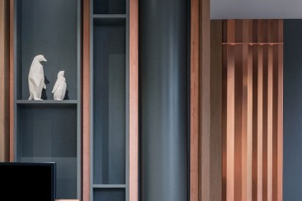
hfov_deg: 31.9
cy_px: 226
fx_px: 528
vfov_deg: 20.5
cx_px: 151
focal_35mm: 63
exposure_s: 1/1.67
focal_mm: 18
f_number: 11
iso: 200
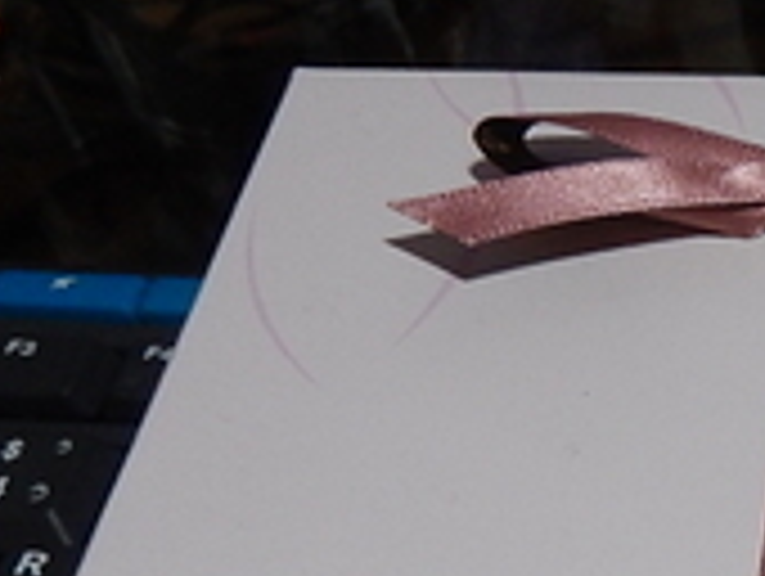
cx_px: 1102
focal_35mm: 88
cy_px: 549
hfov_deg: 19.7
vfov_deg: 16.5
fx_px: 1948
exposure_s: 1/25
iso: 400
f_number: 3.4
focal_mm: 4.5
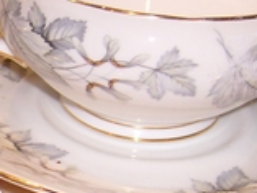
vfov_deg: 11.0
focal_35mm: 134
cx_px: -72
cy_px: 177
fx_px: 996
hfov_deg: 14.1
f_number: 2.8
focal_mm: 5.8
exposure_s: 1/45
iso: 100
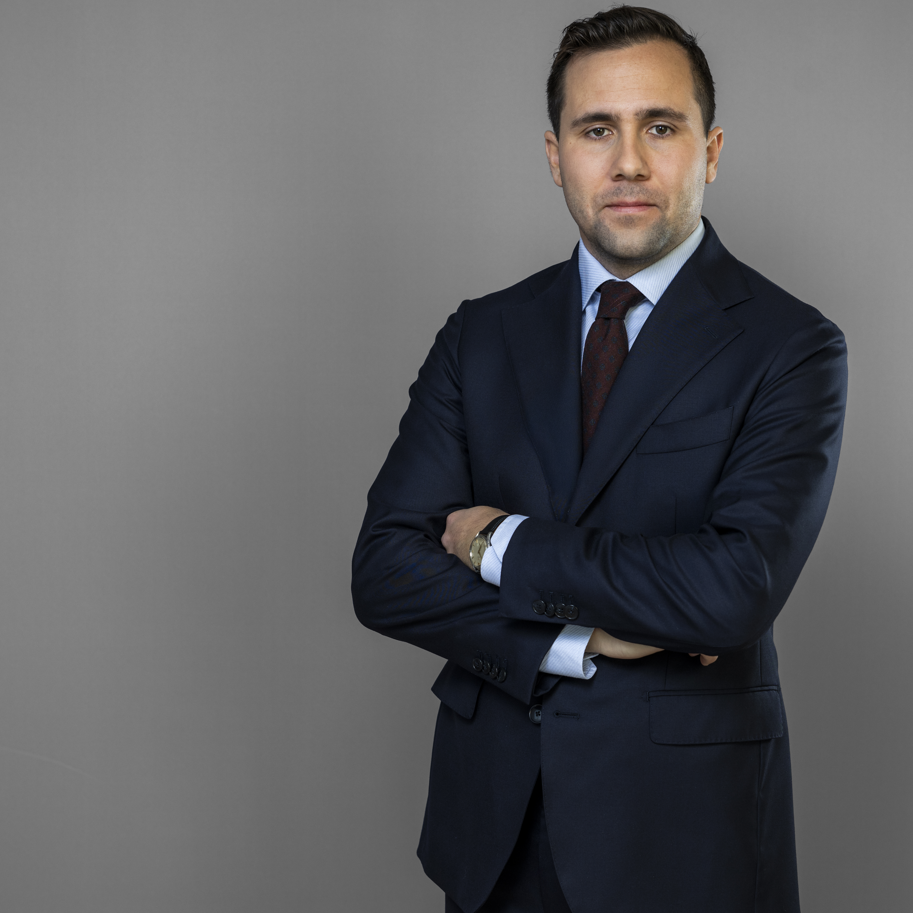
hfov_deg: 24.6
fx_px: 2089
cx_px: 541
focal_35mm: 70
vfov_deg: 24.7
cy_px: 485
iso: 200
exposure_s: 1/200
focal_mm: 50
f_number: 4
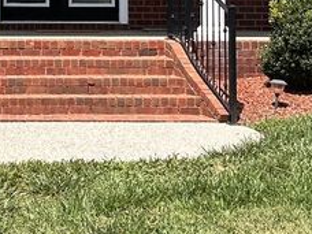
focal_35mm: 117
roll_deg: +0.3
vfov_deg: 12.3
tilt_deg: +0.4
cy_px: -56
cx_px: -34
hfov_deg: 16.3
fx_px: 1055
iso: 50
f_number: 1.5
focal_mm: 5.7
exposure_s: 1/2632
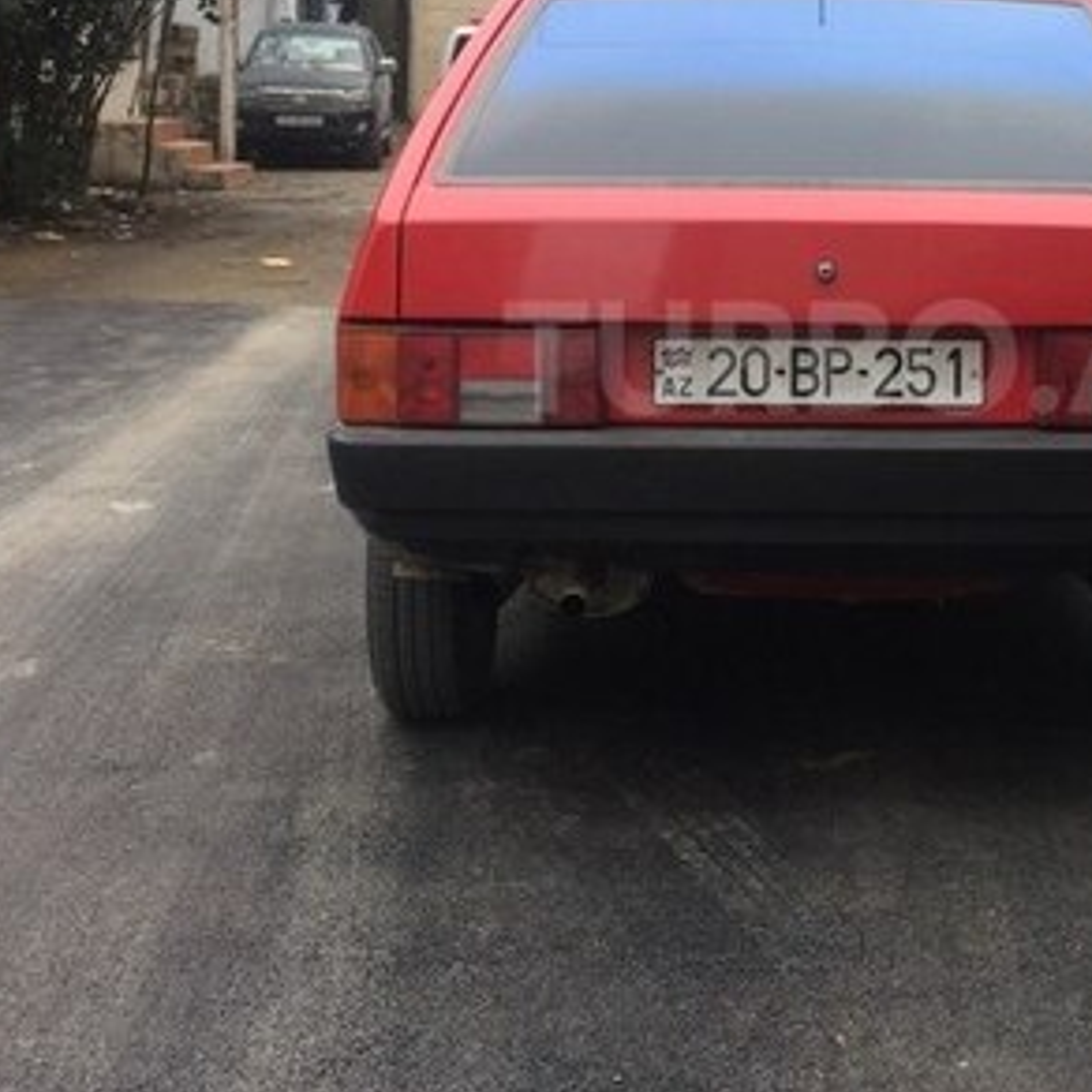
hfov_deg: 28.9
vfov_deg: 29.3
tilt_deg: -8.2
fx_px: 2070
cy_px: 357
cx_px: 886
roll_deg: -2.2
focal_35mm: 58
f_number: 2.2
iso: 50
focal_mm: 4.15
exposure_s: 1/100
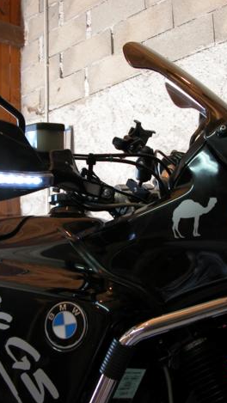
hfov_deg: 23.1
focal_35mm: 52
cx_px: 113
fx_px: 556
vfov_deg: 39.9
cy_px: 205
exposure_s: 1/21.6
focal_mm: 8.9
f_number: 2.8
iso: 100
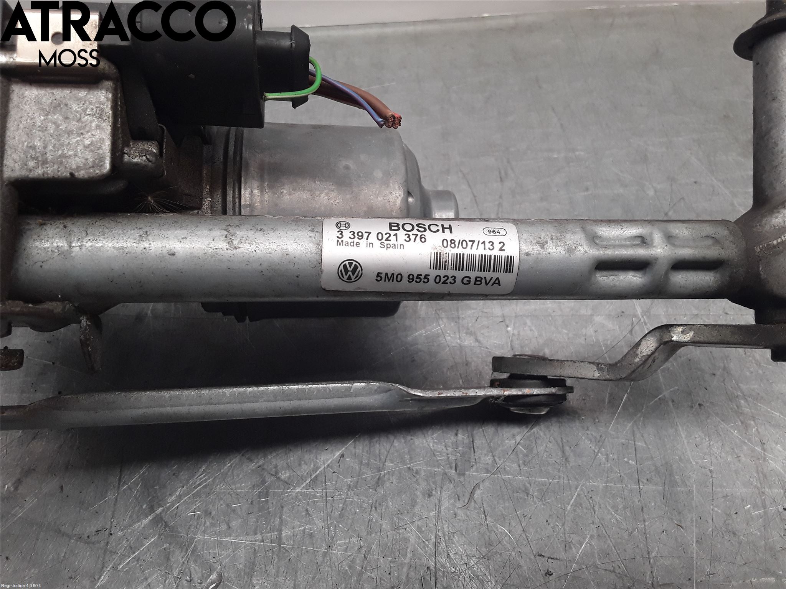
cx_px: 393
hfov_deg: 63.4
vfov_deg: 49.7
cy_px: 294
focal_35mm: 28
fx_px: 636
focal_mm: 2.91
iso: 64
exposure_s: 1/100
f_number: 1.9
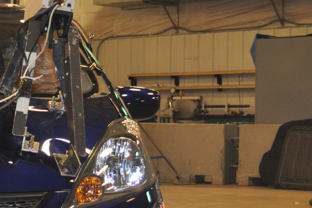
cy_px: 177
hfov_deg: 17.0
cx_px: -48
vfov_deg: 11.8
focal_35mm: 116
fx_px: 1005
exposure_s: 1/80
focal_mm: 28
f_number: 4.5
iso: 800
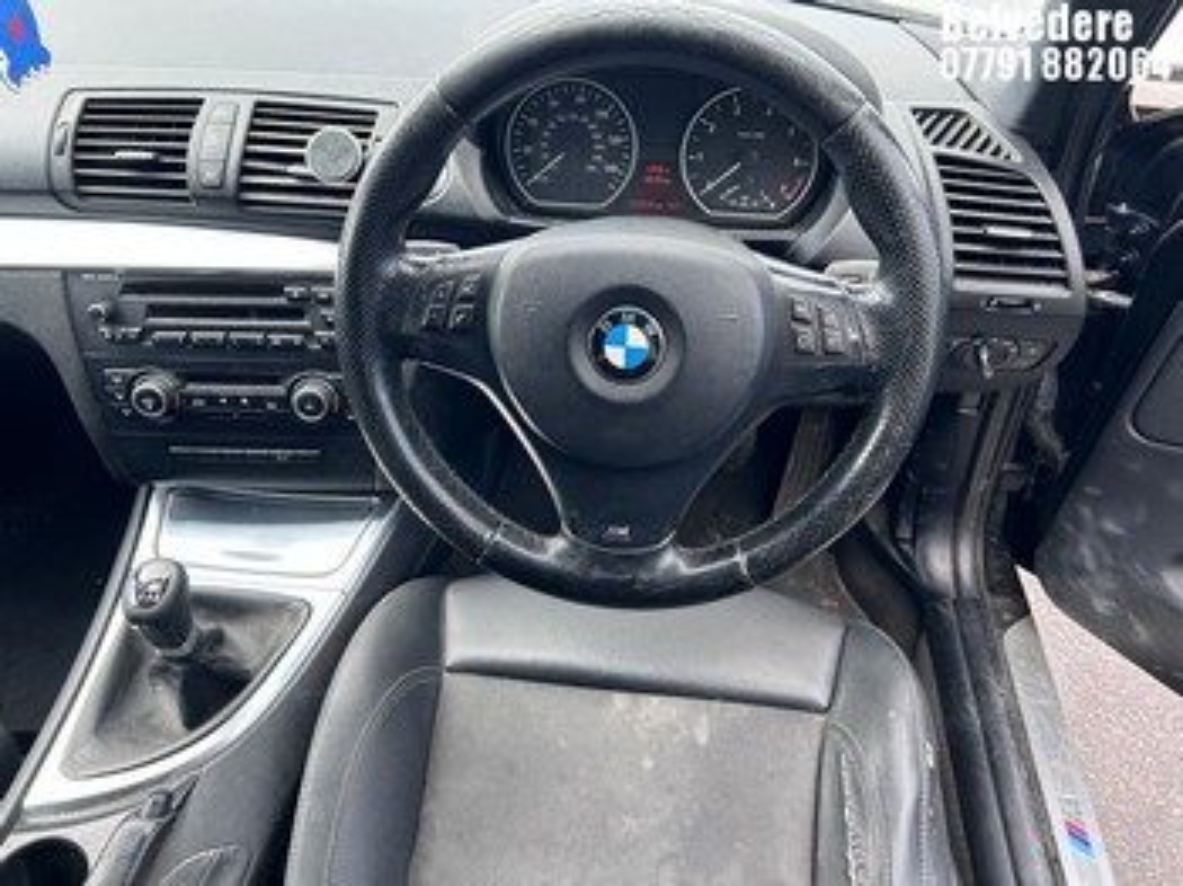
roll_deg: +2.8
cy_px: 443
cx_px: 592
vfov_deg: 53.0
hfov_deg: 67.3
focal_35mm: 26
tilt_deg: -37.8
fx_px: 888
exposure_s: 1/150
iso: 40
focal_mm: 5.7
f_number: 1.5
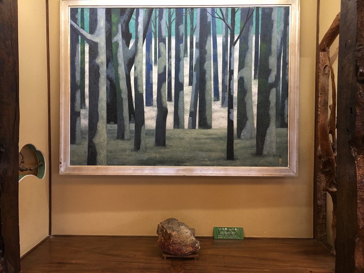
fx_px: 305
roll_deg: -0.9
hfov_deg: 61.7
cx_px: 182
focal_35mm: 29
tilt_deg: -0.2
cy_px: 136
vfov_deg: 48.2
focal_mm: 4.15
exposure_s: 1/15
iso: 50
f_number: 2.2
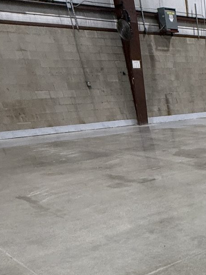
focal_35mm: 46
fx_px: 365
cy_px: 306
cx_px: 283
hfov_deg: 25.9
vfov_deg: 35.1
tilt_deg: -31.1
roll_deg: +0.3
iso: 320
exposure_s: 1/99
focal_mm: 2.22
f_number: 2.2
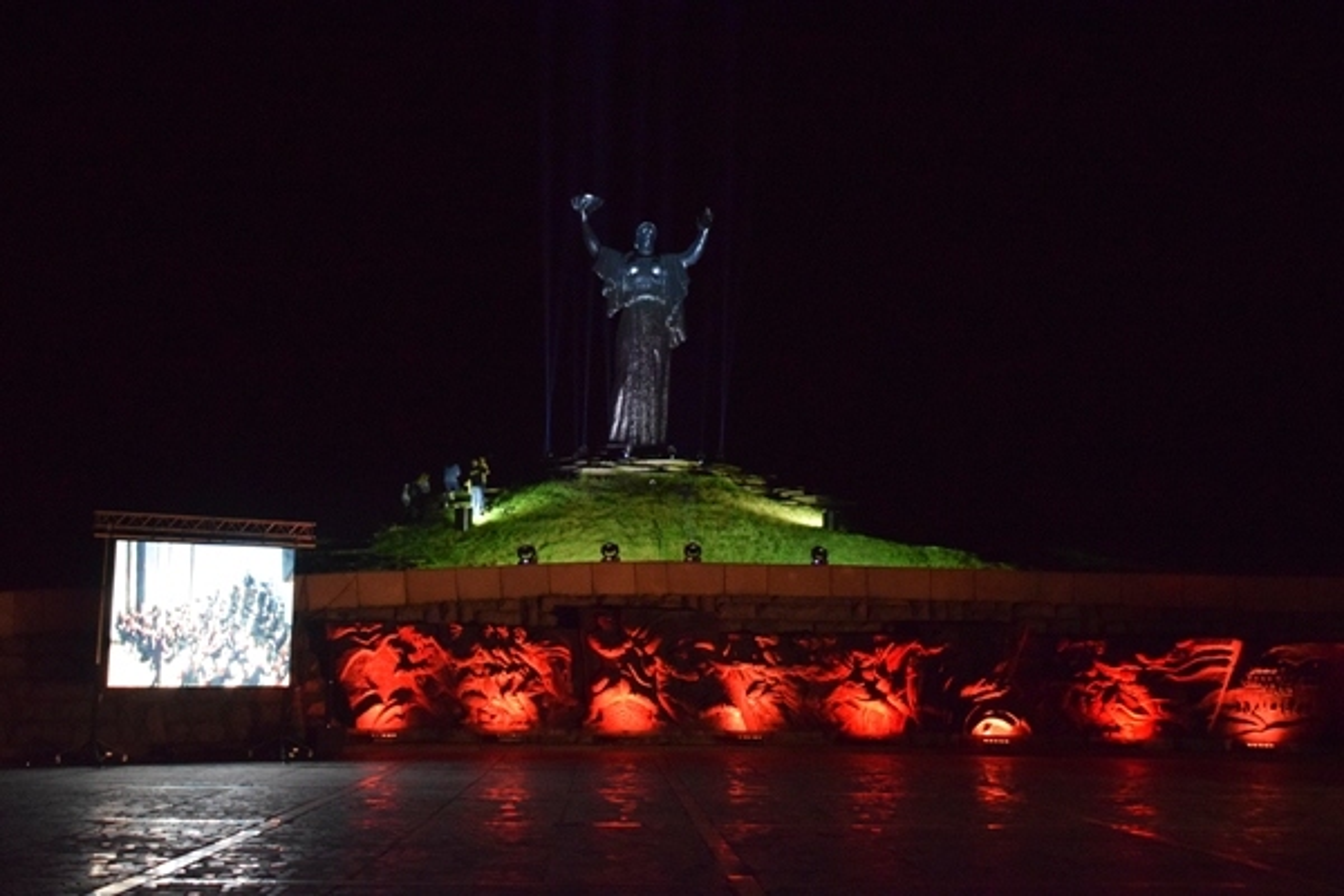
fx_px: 1400
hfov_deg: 51.3
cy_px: 448
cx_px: 672
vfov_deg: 35.5
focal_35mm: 38
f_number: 4
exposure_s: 1/30
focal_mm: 25
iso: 6400
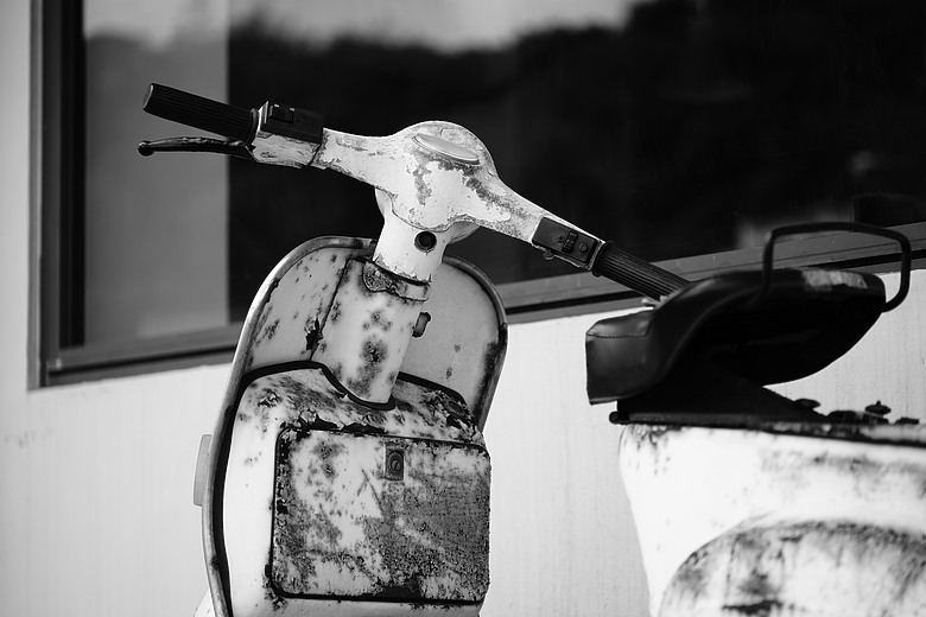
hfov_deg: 20.4
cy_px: 308
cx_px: 463
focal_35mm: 100
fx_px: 2572
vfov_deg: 13.7
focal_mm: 100
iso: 100
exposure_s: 1/320
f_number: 2.8
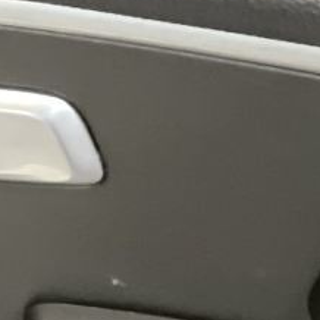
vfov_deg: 3.7
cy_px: 53
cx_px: 424
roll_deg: -1.4
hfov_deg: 3.7
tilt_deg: -40.6
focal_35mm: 468
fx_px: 4895
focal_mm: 7.5
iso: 500
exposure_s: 1/14
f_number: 2.2
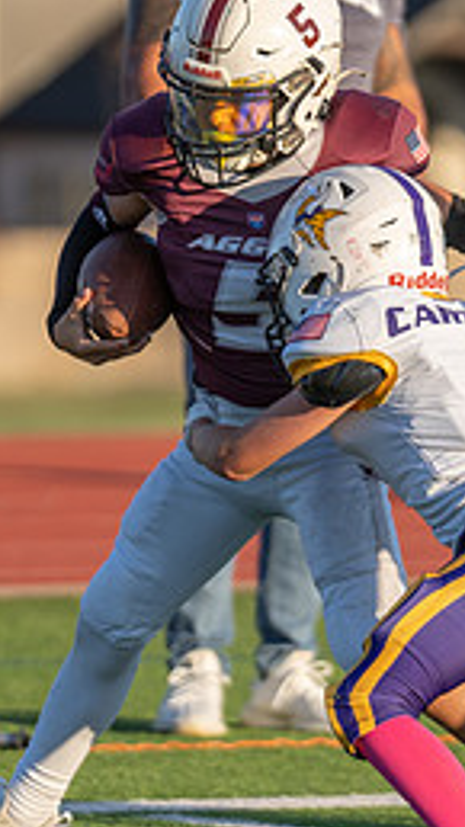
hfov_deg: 1.9
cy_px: 396
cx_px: 180
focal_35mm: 653
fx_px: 14323
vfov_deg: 3.3
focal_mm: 200
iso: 125
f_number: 2.8
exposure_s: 1/1250
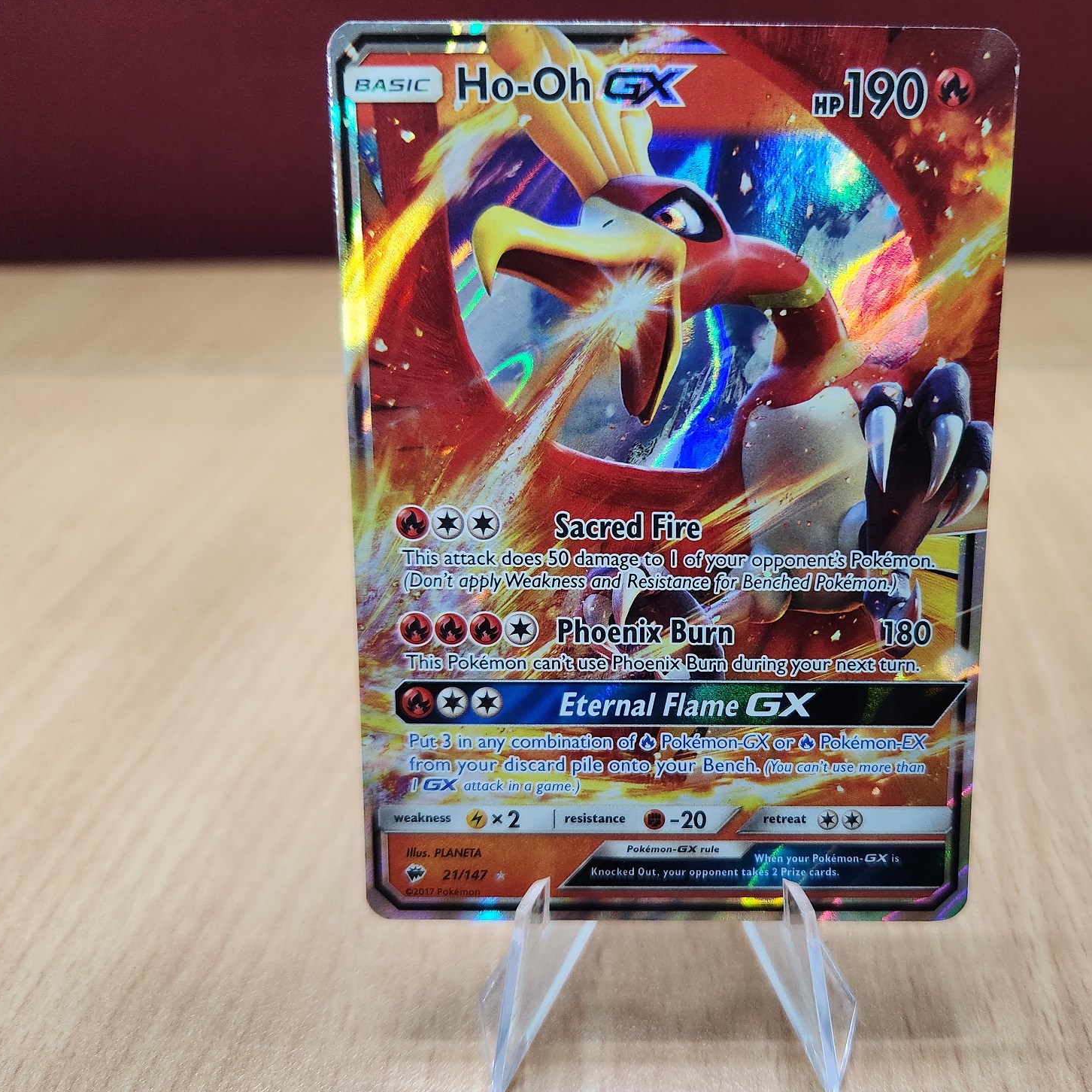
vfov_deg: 57.3
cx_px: 672
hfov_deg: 56.7
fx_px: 999
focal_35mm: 28
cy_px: 561
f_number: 1.8
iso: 640
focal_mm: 5.4
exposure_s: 1/120
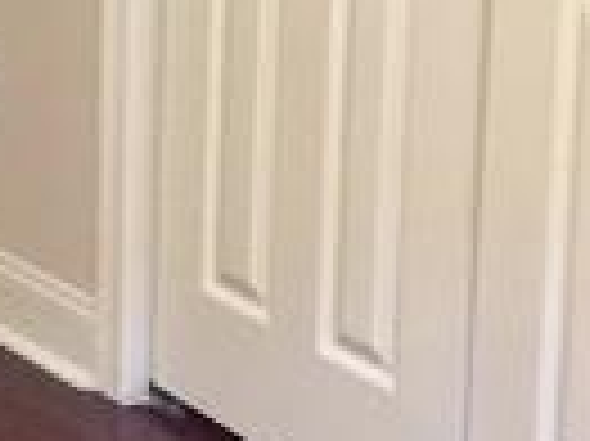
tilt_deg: -10.3
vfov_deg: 10.0
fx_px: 2418
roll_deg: -1.5
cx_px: -536
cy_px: -261
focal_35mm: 142
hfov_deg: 12.5
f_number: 2.2
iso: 200
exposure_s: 1/30
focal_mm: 4.15
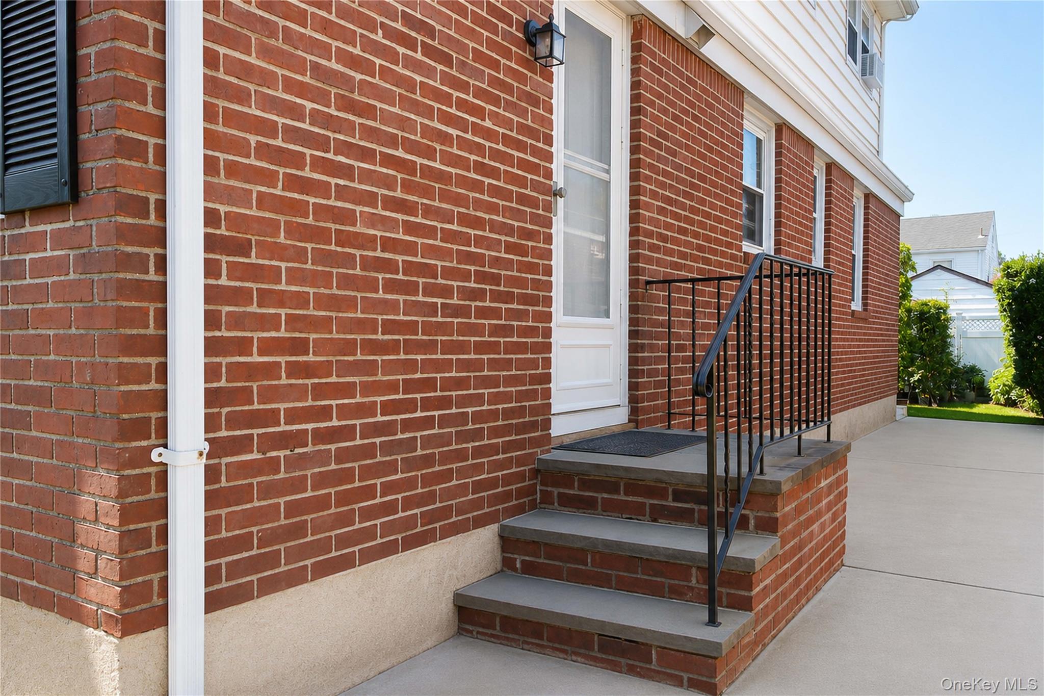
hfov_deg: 67.4
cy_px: 348
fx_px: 783
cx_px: 522
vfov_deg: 47.9
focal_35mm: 27
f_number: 9
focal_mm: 18
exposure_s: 1/160
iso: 500
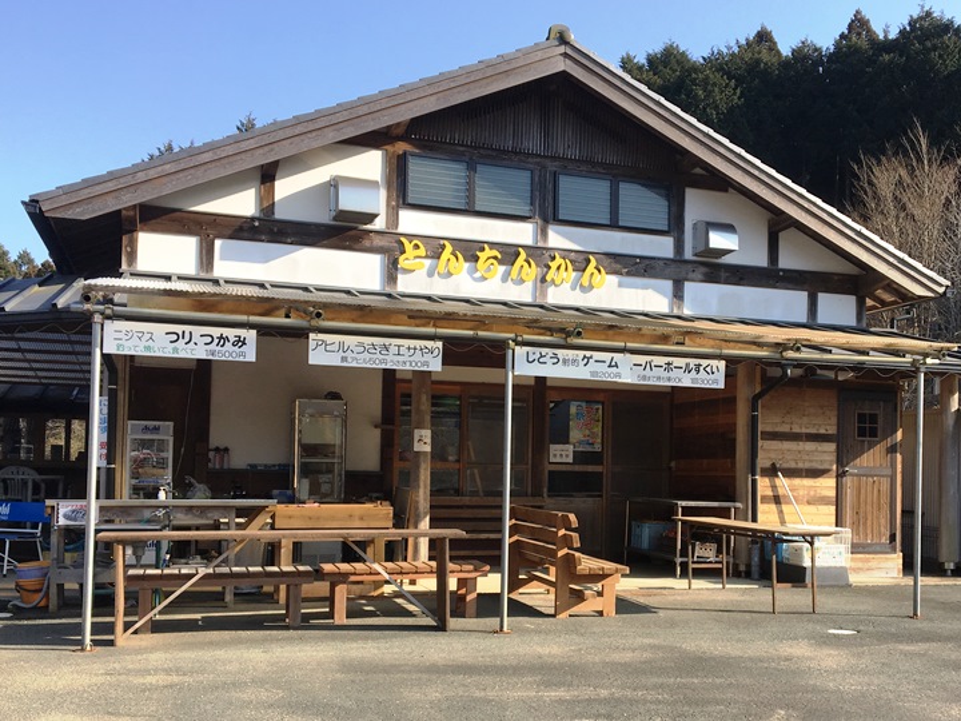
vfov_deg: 48.2
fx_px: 805
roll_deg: -2.8
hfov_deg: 61.7
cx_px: 480
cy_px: 360
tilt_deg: +4.8
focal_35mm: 29
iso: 25
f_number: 2.2
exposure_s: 1/732
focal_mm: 4.15
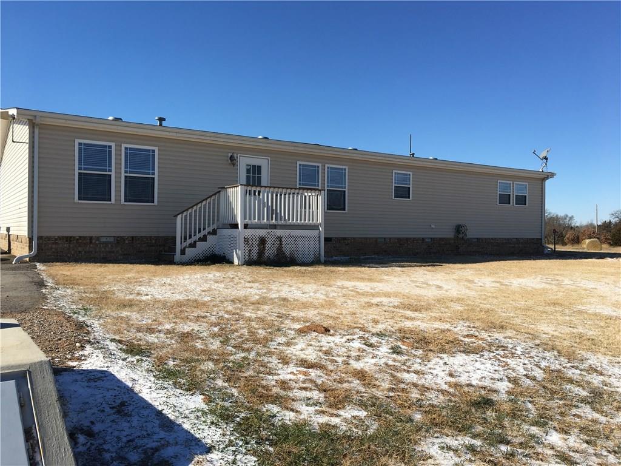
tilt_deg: +0.7
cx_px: 310
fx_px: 520
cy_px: 233
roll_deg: -1.0
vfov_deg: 48.2
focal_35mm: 29
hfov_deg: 61.7
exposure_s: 1/1832
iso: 25
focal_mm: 4.15
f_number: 2.2
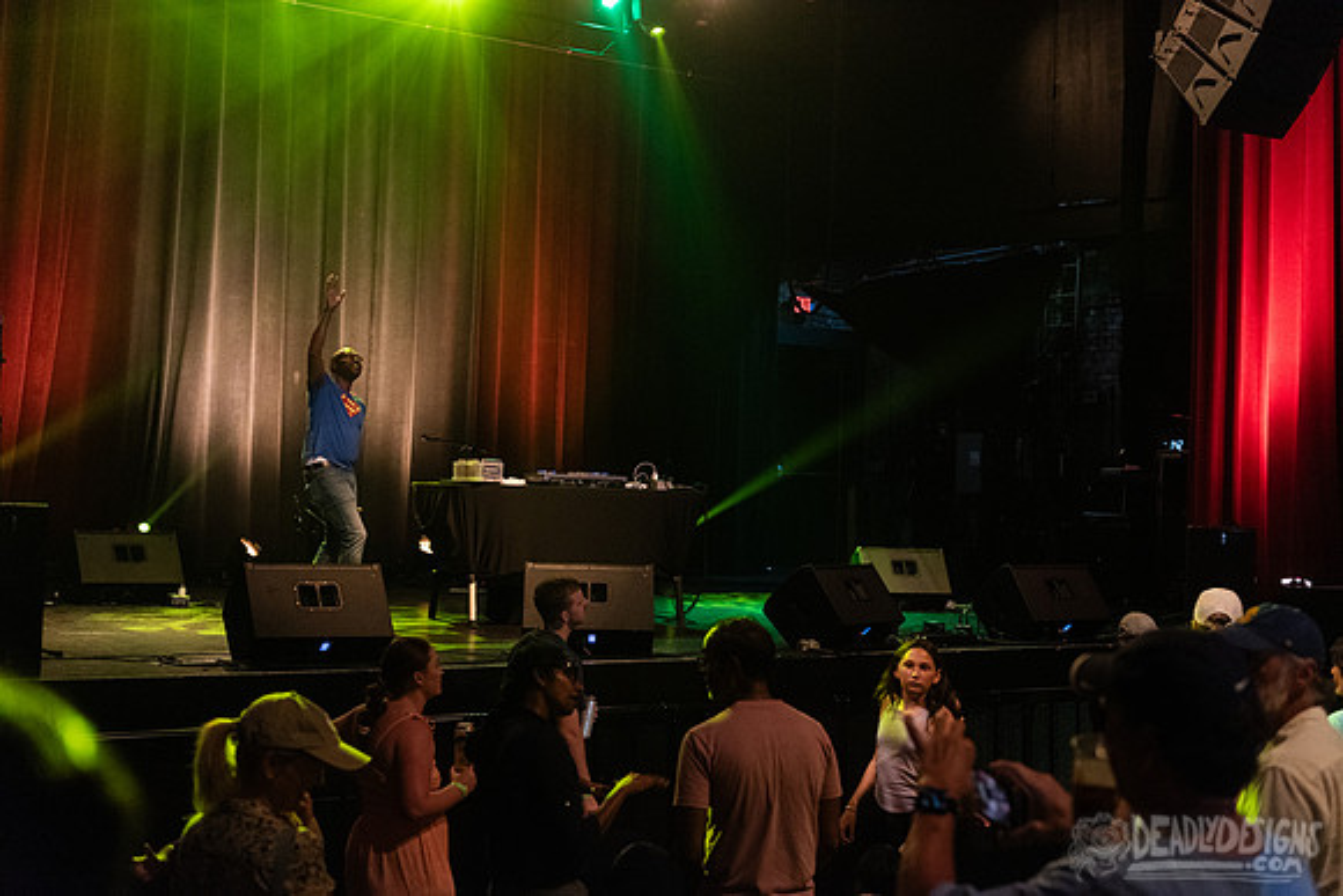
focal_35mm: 48
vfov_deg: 28.1
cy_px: 448
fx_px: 1791
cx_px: 672
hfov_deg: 41.1
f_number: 3.2
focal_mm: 48
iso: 2500
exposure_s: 1/160
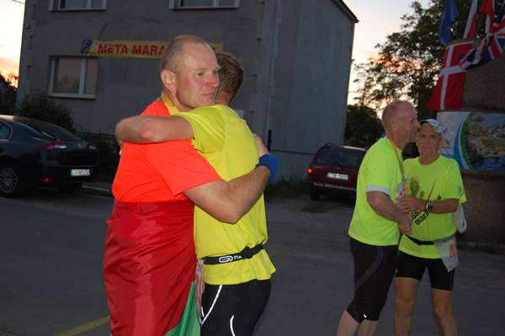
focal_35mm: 42
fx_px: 589
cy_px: 168
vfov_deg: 31.8
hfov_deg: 46.4
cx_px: 252
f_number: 4.2
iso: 400
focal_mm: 28
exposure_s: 1/60
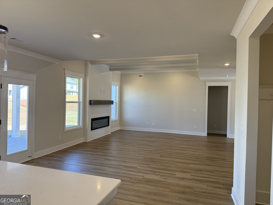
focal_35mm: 24
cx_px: 136
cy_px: 102
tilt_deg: +0.0
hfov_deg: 71.6
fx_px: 189
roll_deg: -1.2
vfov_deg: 56.8
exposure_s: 1/226
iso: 160
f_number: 1.78
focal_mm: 6.76
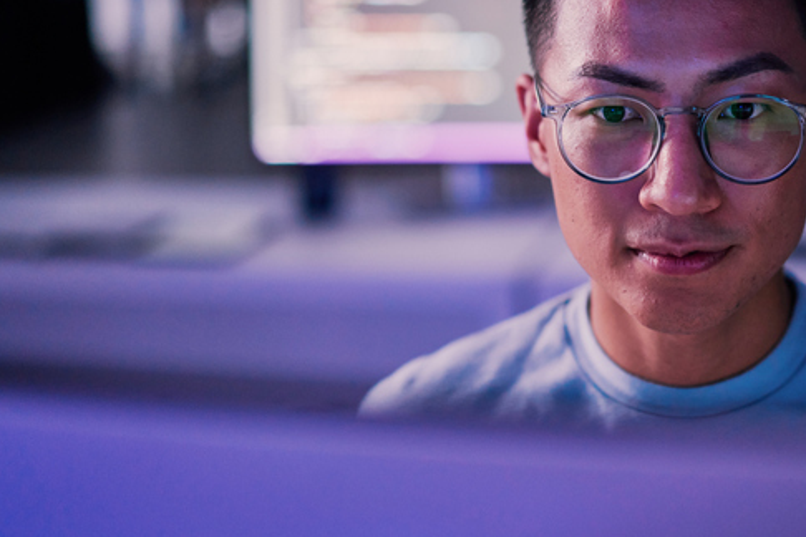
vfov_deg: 16.6
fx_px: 1836
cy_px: 239
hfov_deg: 24.6
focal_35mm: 82
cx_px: 575
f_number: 1.8
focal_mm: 55
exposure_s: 1/40
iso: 800
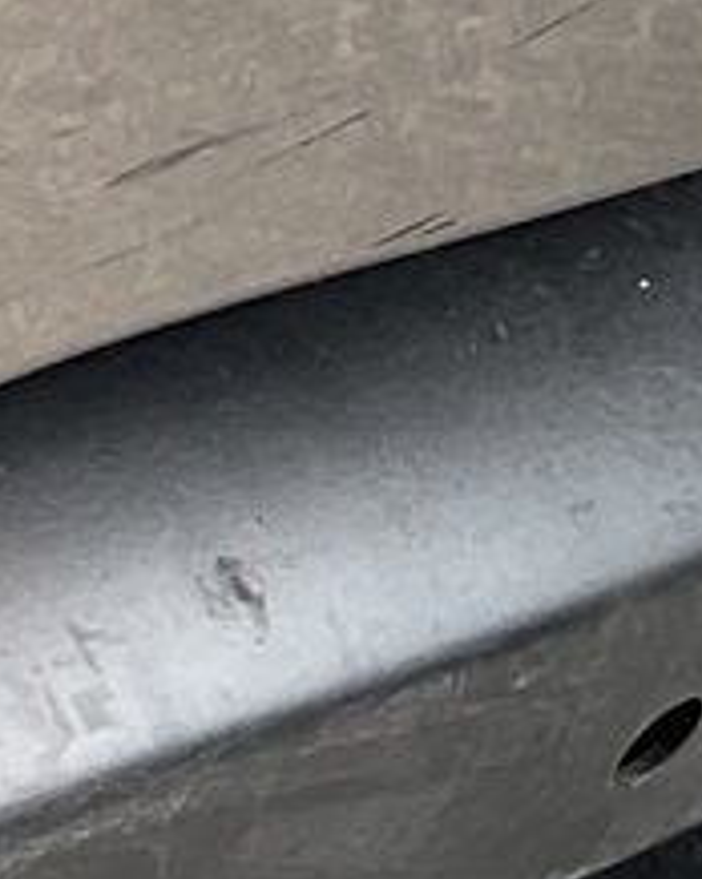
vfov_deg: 7.3
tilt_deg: -25.1
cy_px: -161
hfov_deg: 5.2
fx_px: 6814
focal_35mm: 262
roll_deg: -2.8
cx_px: -2106
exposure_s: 1/144
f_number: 1.8
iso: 16
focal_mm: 3
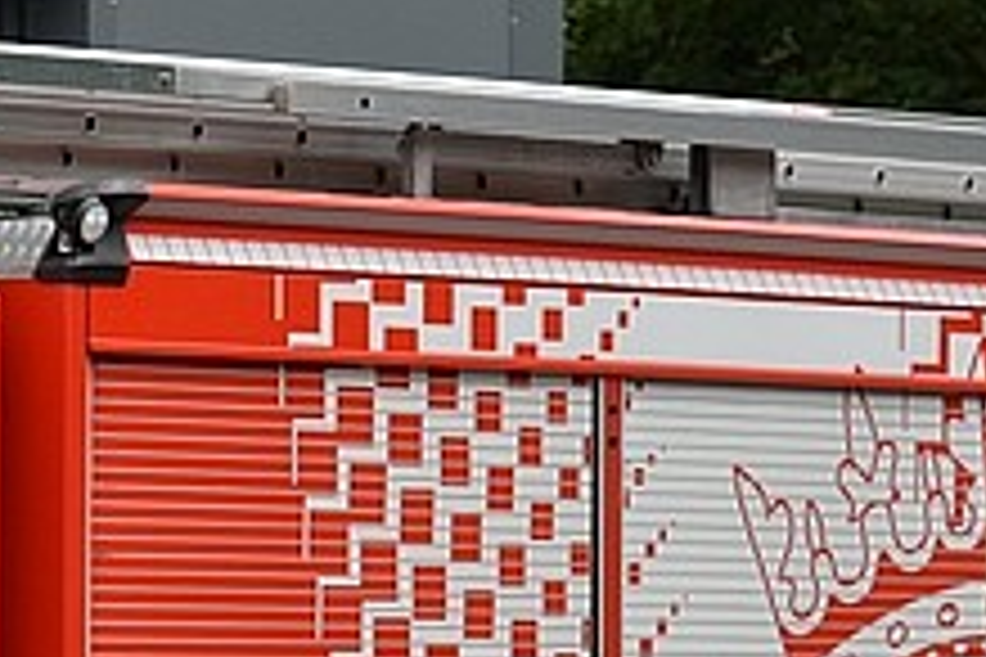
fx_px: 9010
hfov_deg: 6.2
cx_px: -414
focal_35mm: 329
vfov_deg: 4.2
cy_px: 909
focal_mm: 80
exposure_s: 1/250
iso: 280
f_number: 8
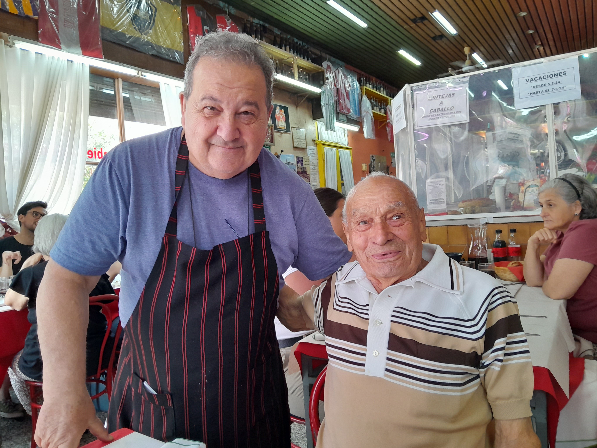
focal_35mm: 26
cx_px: 298
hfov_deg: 67.3
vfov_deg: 53.1
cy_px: 224
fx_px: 448
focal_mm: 3.98
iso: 200
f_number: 1.8
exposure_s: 1/50
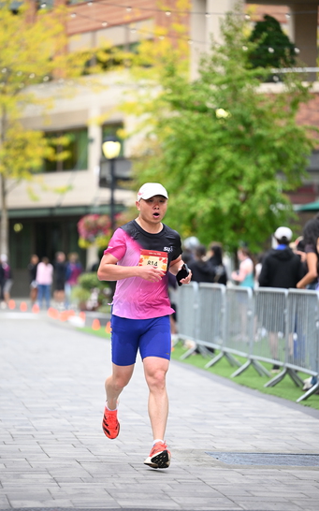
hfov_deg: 8.5
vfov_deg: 13.6
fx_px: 2143
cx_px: 151
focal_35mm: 154
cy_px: 256
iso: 1000
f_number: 2.8
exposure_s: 1/2000
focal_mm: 150
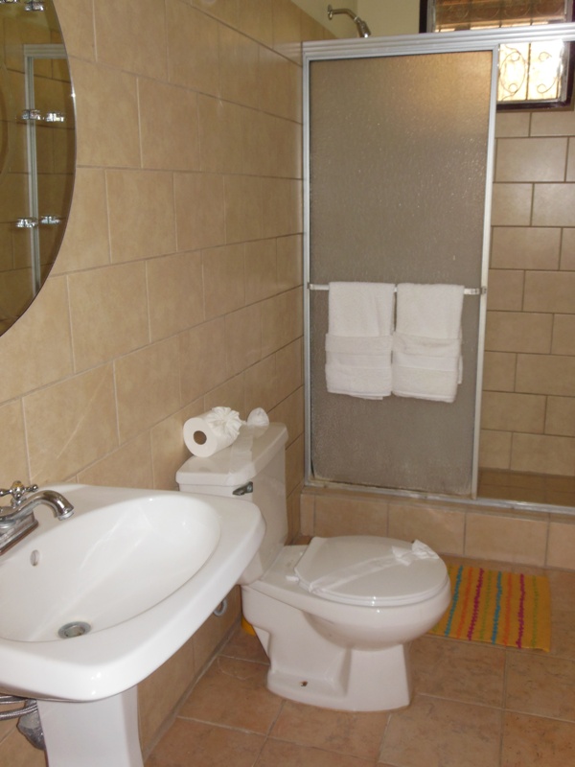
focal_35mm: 33
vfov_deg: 55.4
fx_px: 731
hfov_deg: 42.9
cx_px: 288
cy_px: 384
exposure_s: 1/30
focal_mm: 6
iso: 200
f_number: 3.5
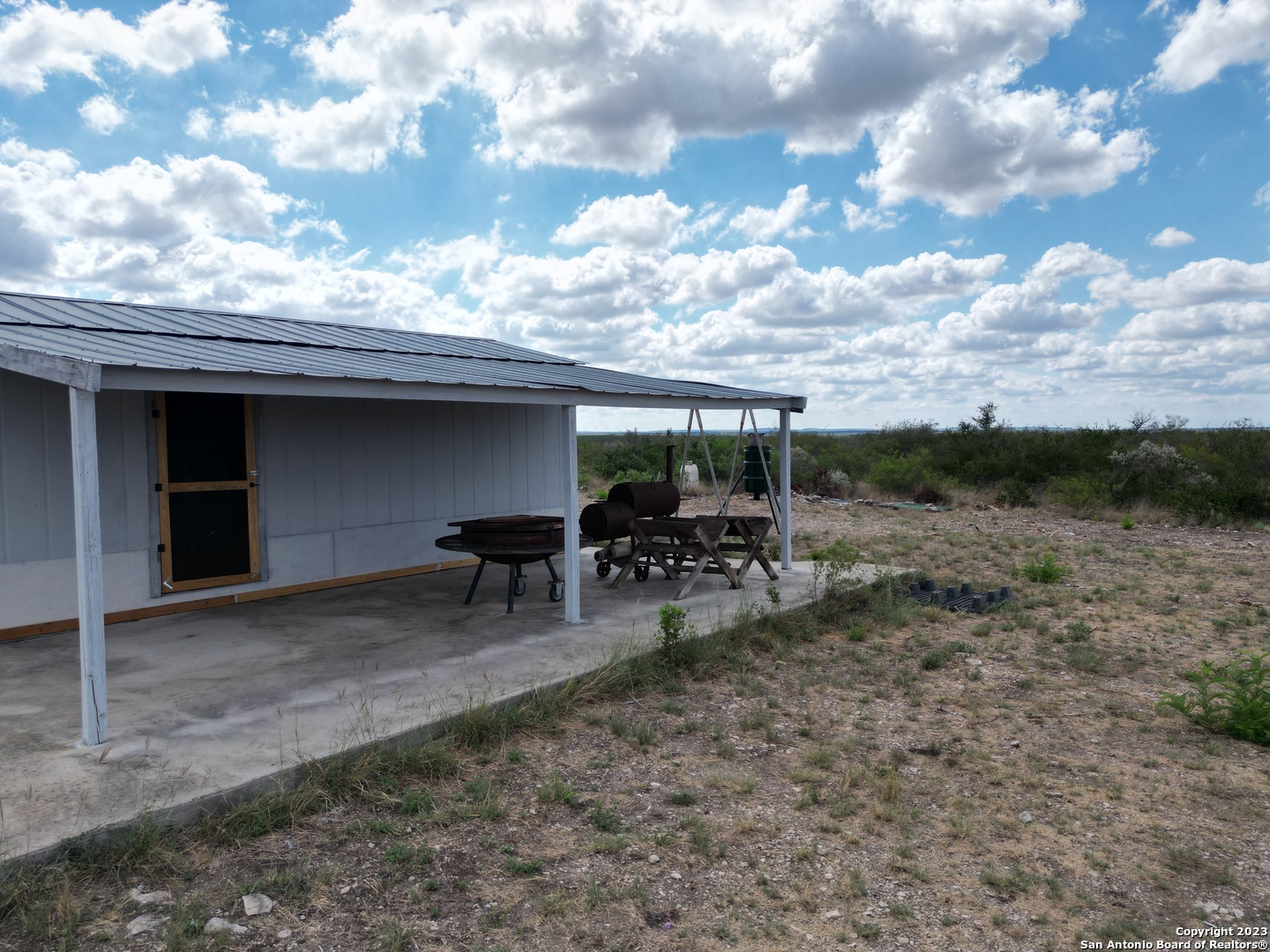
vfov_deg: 56.8
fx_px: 881
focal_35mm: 24
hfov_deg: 71.6
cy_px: 476
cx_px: 635
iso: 120
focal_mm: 6.72
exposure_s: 1/5000
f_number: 1.7
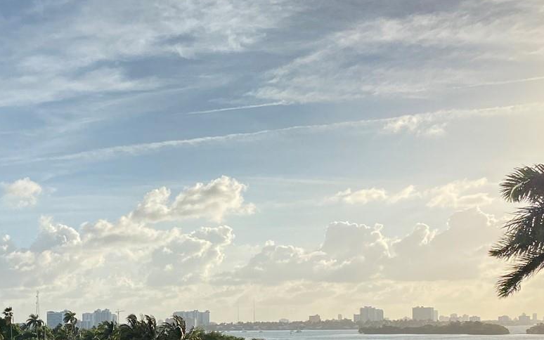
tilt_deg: +0.1
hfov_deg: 34.3
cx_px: 87
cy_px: 336
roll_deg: +0.6
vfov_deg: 22.0
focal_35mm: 57
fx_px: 845
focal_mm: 4.25
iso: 32
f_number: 1.8
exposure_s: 1/4444
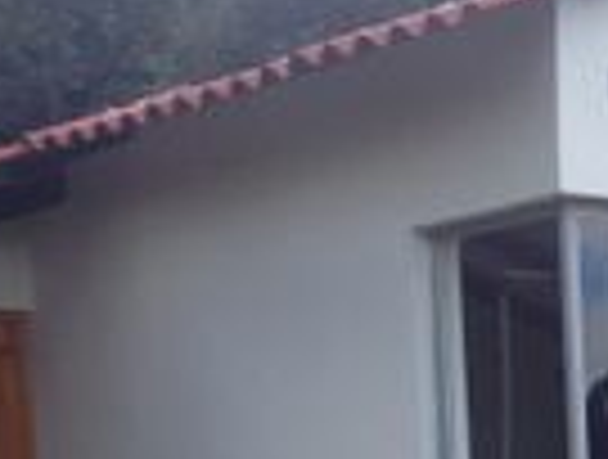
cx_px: 775
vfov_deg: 9.4
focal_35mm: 155
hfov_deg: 12.3
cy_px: 626
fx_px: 2730
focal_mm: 4.28
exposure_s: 1/449
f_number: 2.4
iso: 50
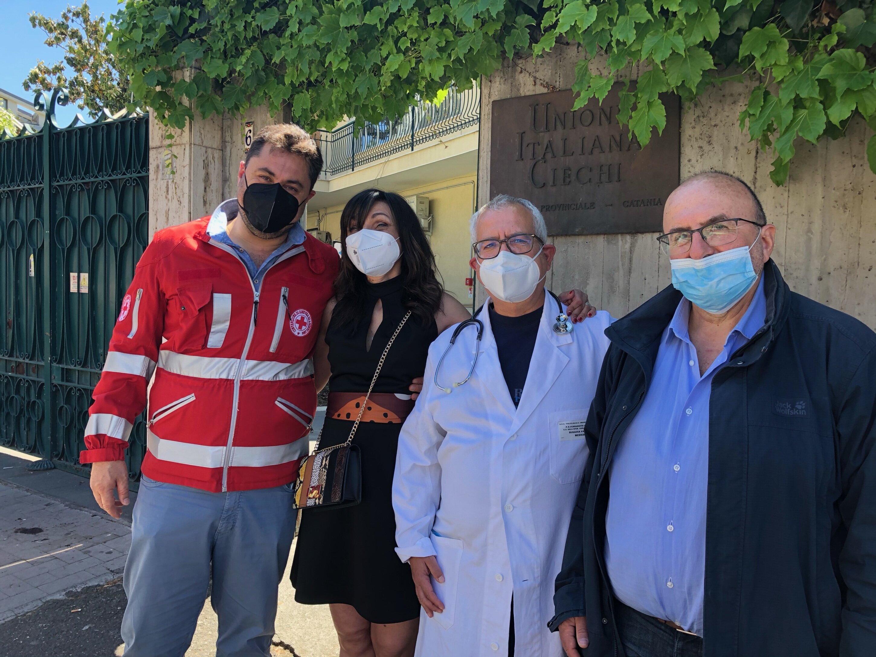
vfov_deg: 49.7
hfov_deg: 63.4
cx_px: 438
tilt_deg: -3.2
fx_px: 709
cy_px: 328
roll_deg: -1.6
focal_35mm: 28
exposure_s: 1/198
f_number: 1.8
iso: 20
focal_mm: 4
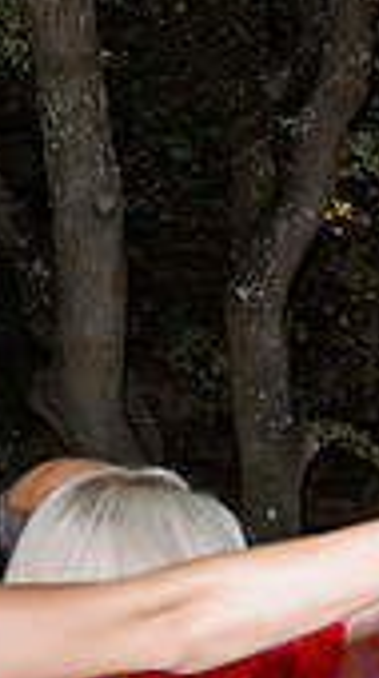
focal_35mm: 86
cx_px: 1093
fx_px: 1544
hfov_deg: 10.5
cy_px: 660
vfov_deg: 23.8
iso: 4000
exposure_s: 1/125
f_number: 3.5
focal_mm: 24
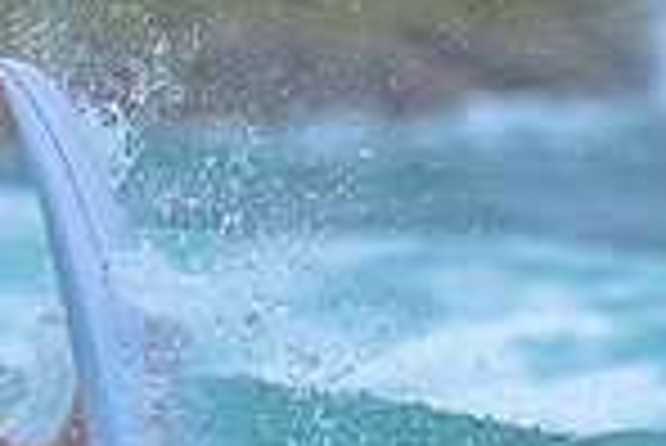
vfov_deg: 0.3
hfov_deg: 0.5
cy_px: 729
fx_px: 79608
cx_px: 66
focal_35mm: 4299
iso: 400
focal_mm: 800
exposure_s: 1/2500
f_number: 6.3
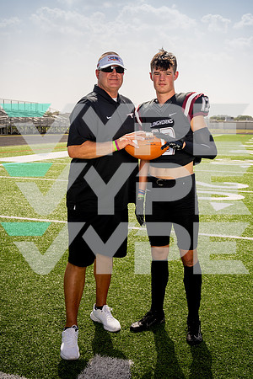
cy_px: 190
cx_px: 126
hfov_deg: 31.2
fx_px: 453
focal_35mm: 43
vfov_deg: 45.4
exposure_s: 1/250
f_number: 8
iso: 100
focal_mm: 43
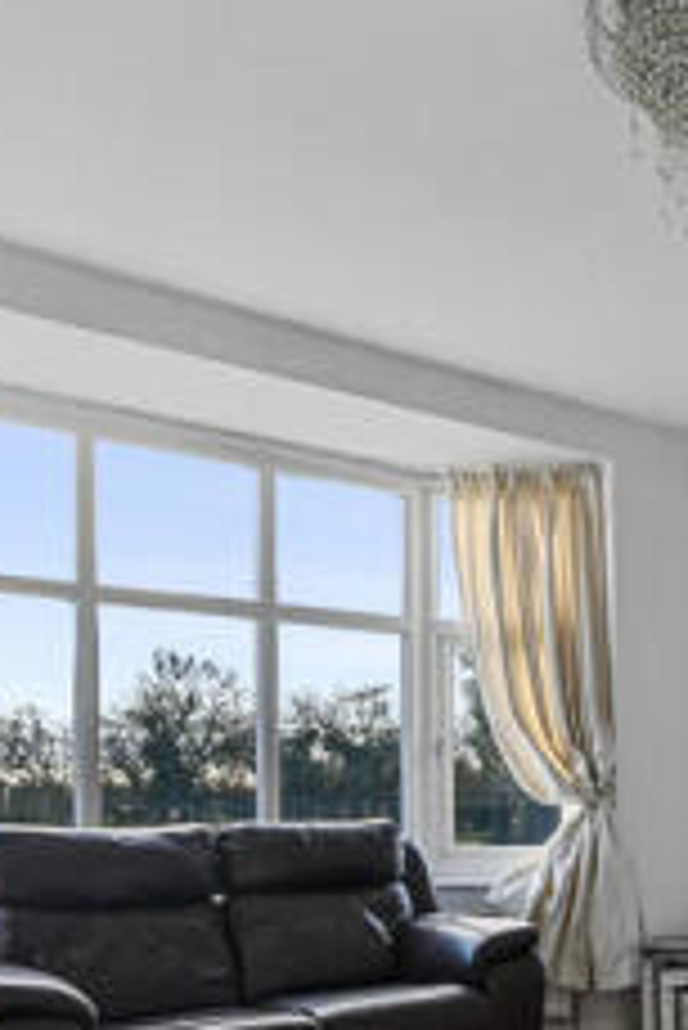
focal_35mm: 40
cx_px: 796
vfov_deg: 46.4
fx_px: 1145
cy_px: 796
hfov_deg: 29.4
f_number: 8
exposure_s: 1/8
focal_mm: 14
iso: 400
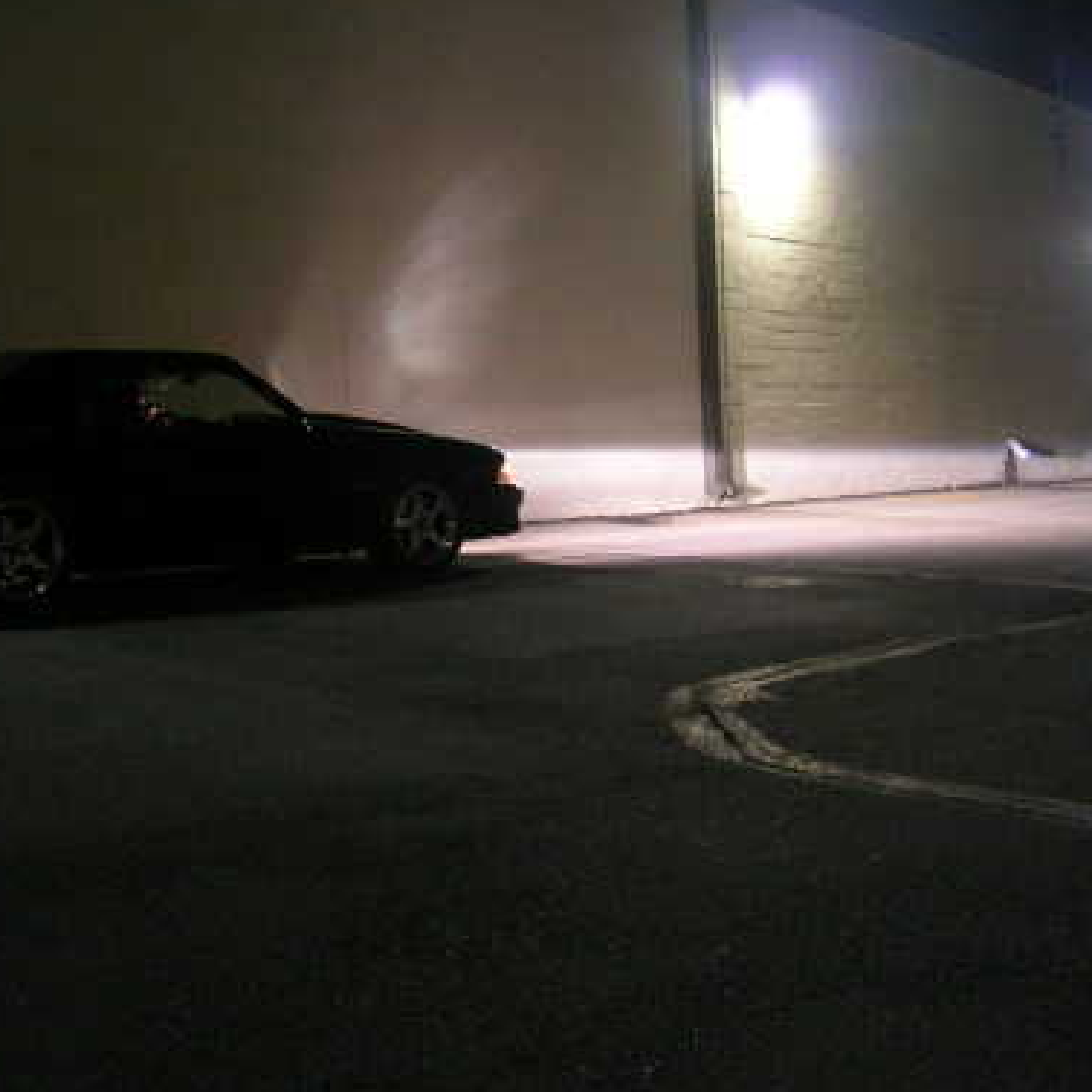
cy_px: 542
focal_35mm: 42
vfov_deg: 40.0
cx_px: 562
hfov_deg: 40.0
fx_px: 1499
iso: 199
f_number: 2.8
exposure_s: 1/4.1
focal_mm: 5.4
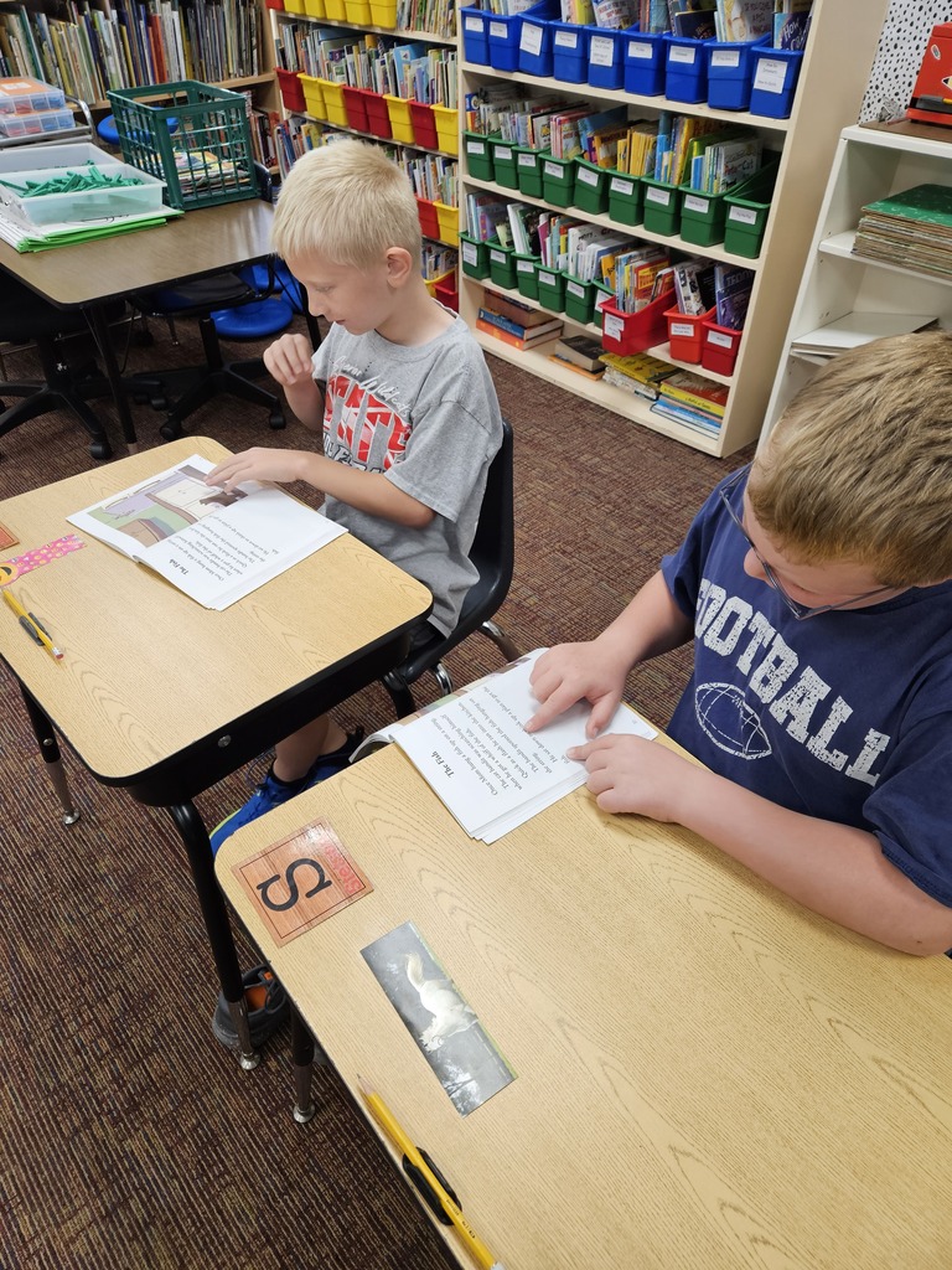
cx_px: 476
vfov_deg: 73.9
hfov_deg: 58.9
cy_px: 635
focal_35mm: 23
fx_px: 843
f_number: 1.8
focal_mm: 5.4
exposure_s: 1/120
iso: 160
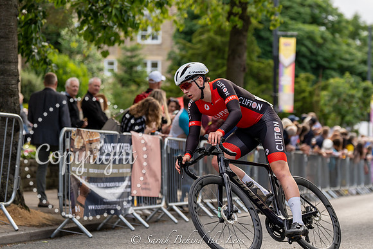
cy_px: 90
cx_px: 239
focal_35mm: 136
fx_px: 1405
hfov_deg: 15.1
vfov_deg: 10.1
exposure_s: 1/1000
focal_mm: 105
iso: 400
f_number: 3.2
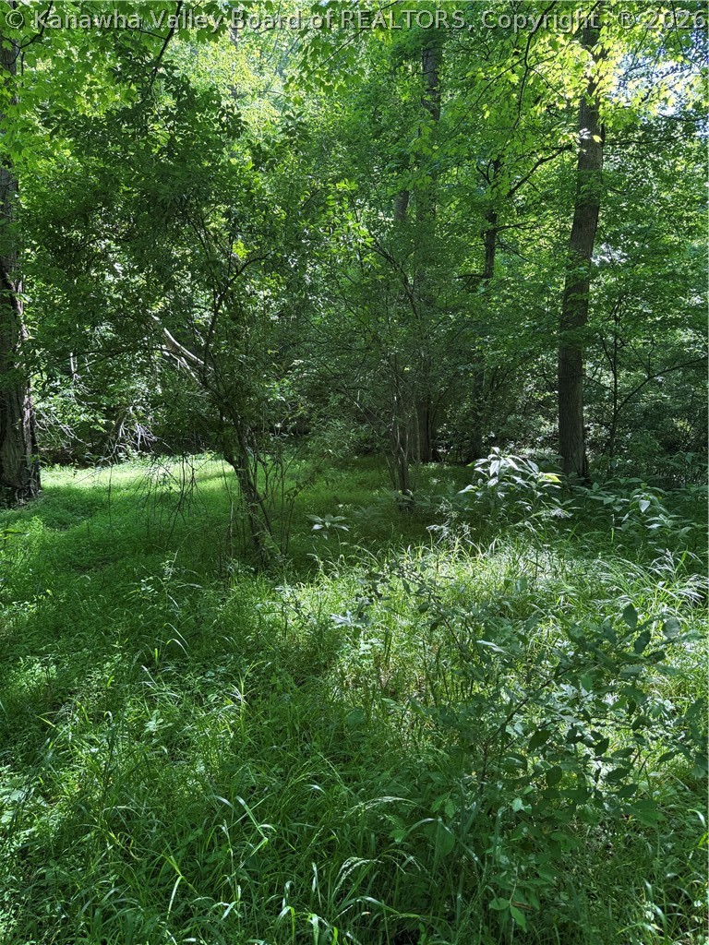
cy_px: 472
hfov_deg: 56.8
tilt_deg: -4.4
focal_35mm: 24
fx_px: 655
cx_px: 354
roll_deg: -1.1
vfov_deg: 71.6
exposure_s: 1/121
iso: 80
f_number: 1.78
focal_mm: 6.76
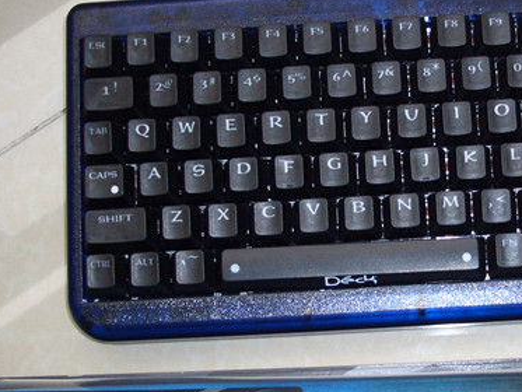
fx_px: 1131
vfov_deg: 19.6
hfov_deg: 25.6
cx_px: 396
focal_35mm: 75
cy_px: 211
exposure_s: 1/60
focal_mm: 5.8
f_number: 2.6
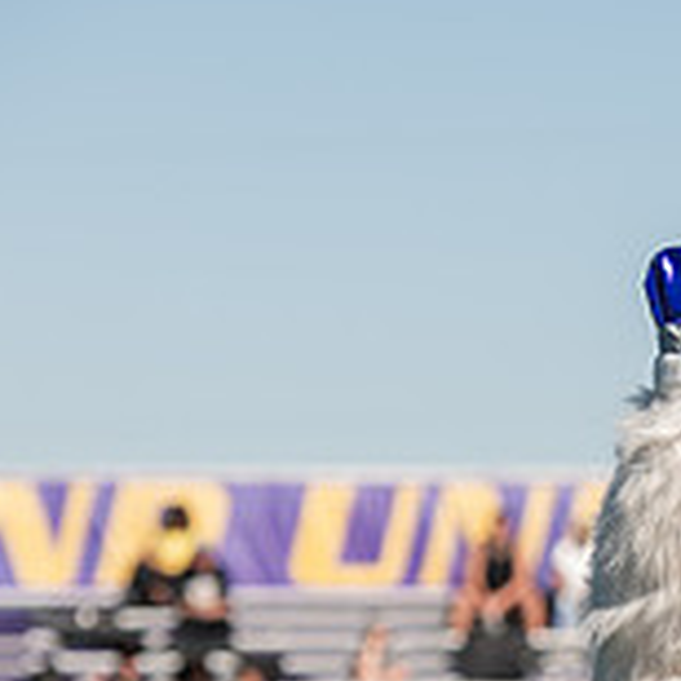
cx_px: 907
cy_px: 772
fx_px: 8569
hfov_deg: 4.5
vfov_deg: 4.5
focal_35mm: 385
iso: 50
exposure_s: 1/400
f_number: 4.5
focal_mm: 120
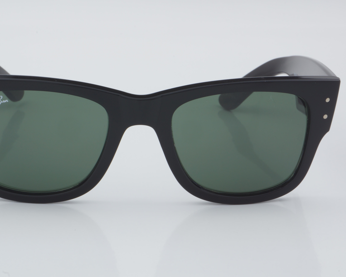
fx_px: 958
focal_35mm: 94
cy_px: 139
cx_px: 138
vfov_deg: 16.4
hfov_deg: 20.4
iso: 100
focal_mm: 55
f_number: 32
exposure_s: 1/4
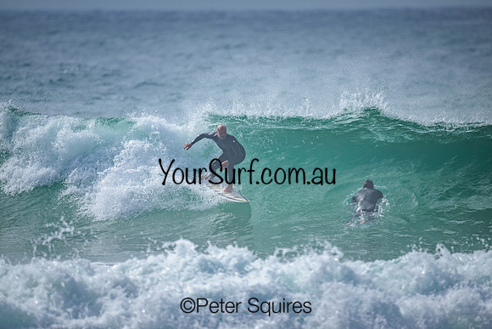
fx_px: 10935
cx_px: 246
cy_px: 164
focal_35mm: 800
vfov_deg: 1.7
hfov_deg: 2.6
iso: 125
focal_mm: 800
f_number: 6.3
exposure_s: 1/2000
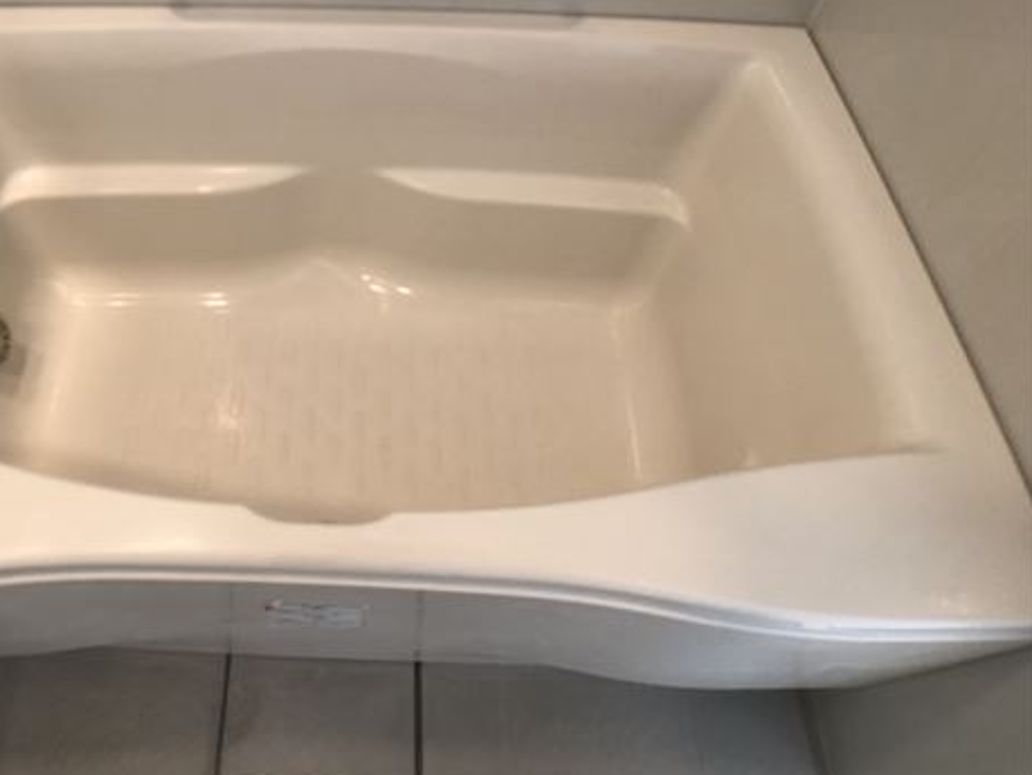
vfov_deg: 36.6
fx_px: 1164
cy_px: 285
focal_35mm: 39
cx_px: 319
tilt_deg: -55.8
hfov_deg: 46.8
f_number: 1.8
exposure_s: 1/17
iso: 50
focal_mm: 3.99
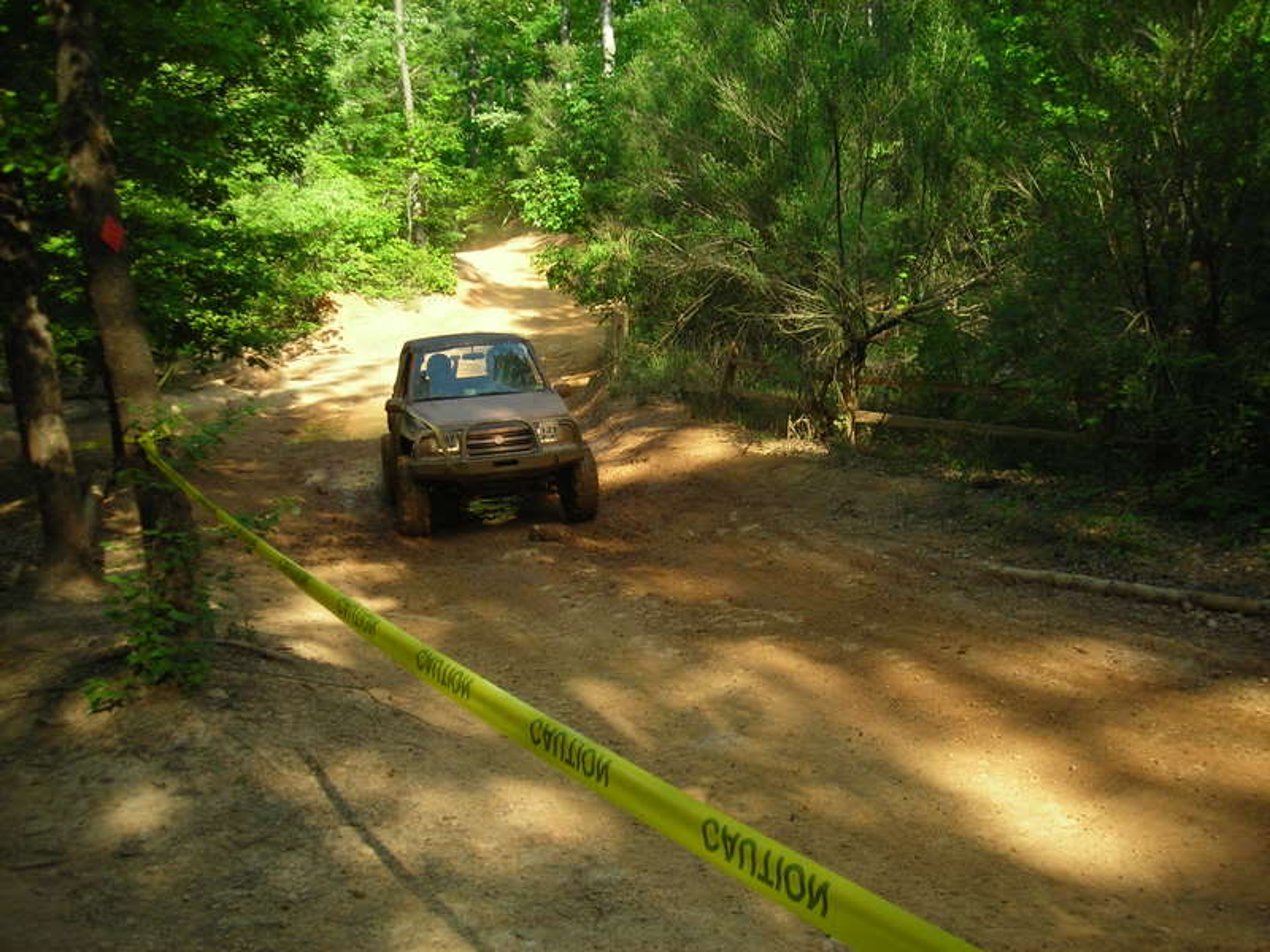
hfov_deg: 49.0
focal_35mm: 38
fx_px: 1394
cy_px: 476
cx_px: 635
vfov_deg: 37.7
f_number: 3.2
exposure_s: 1/273
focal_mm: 6.3
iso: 100
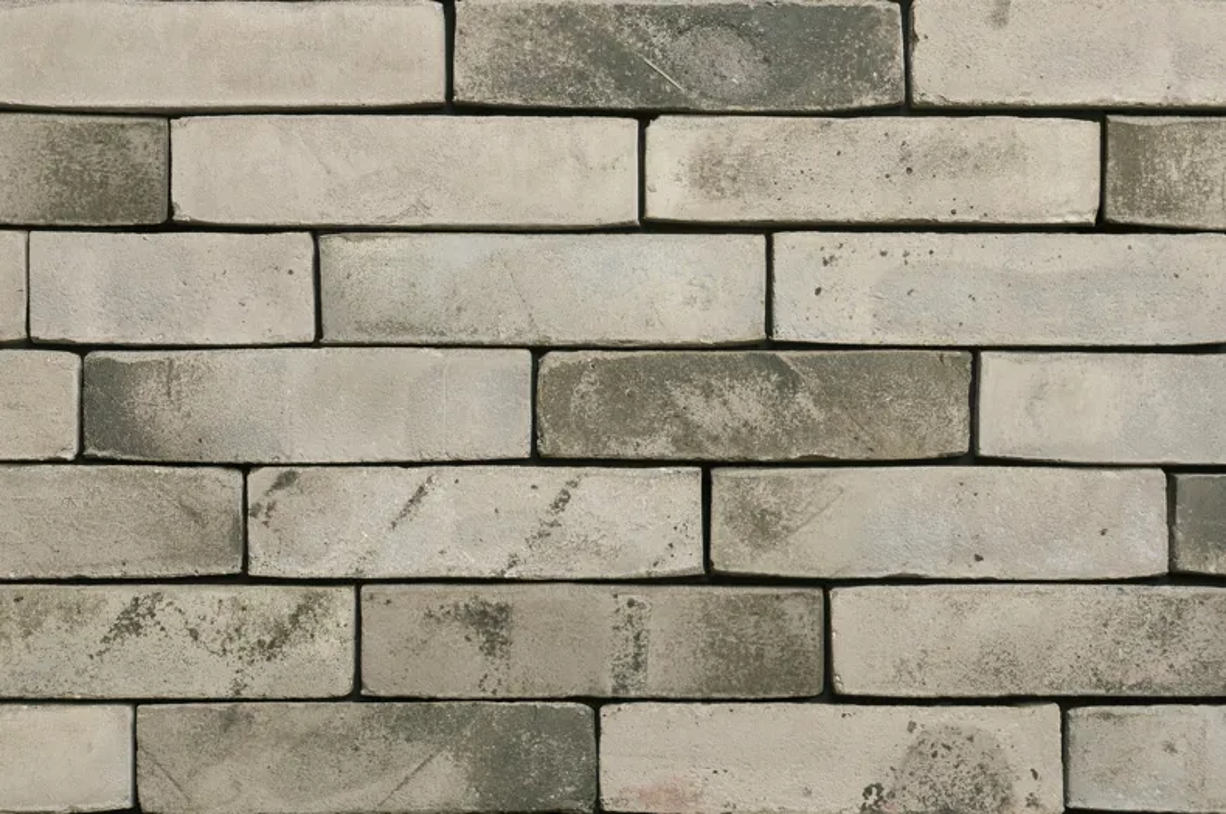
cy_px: 407
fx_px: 2041
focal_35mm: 60
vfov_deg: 22.6
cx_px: 613
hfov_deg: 33.4
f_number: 11
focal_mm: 40
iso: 100
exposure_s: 1/125
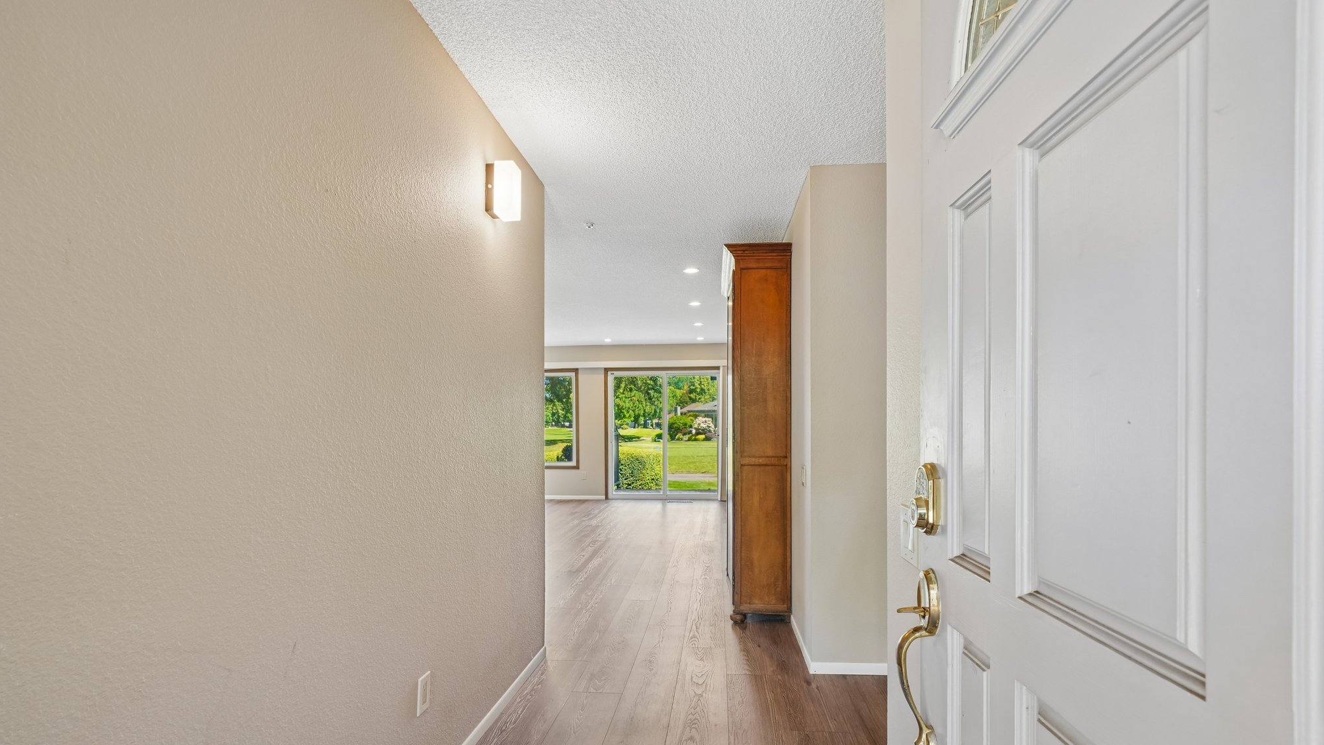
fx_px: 597
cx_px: 658
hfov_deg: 95.9
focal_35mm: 17
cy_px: 421
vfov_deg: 63.7
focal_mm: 16
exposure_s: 1/13
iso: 400
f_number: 8
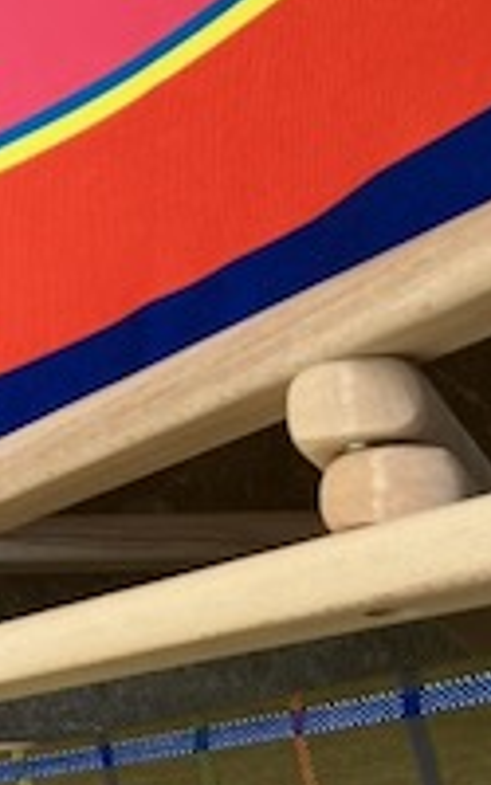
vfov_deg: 21.2
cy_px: 750
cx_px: -255
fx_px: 2034
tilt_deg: -84.4
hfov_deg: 13.0
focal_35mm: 95
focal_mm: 3.99
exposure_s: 1/121
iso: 40
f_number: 1.8
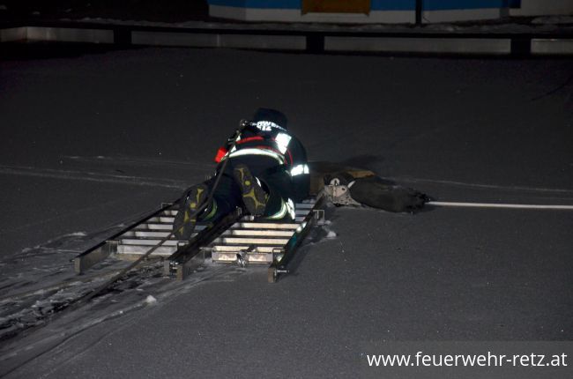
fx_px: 2191
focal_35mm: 138
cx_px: 286
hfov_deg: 14.9
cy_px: 190
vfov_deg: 9.9
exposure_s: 1/60
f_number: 5.6
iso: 3200
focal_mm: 92
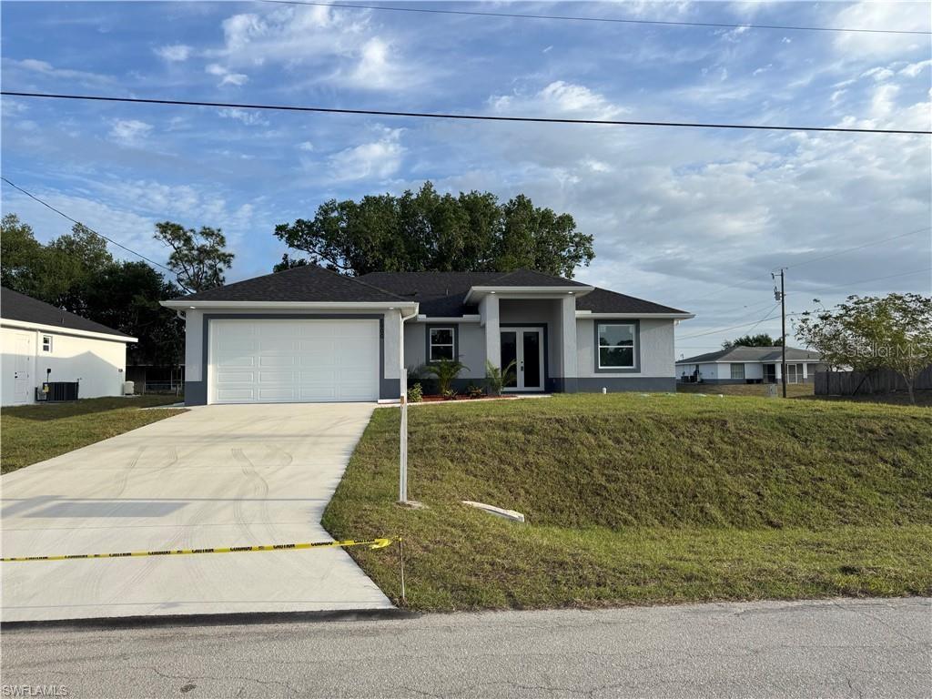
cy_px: 350
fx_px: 646
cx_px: 466
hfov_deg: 71.6
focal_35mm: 24
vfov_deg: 56.8
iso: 80
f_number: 1.78
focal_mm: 6.76
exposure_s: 1/3247
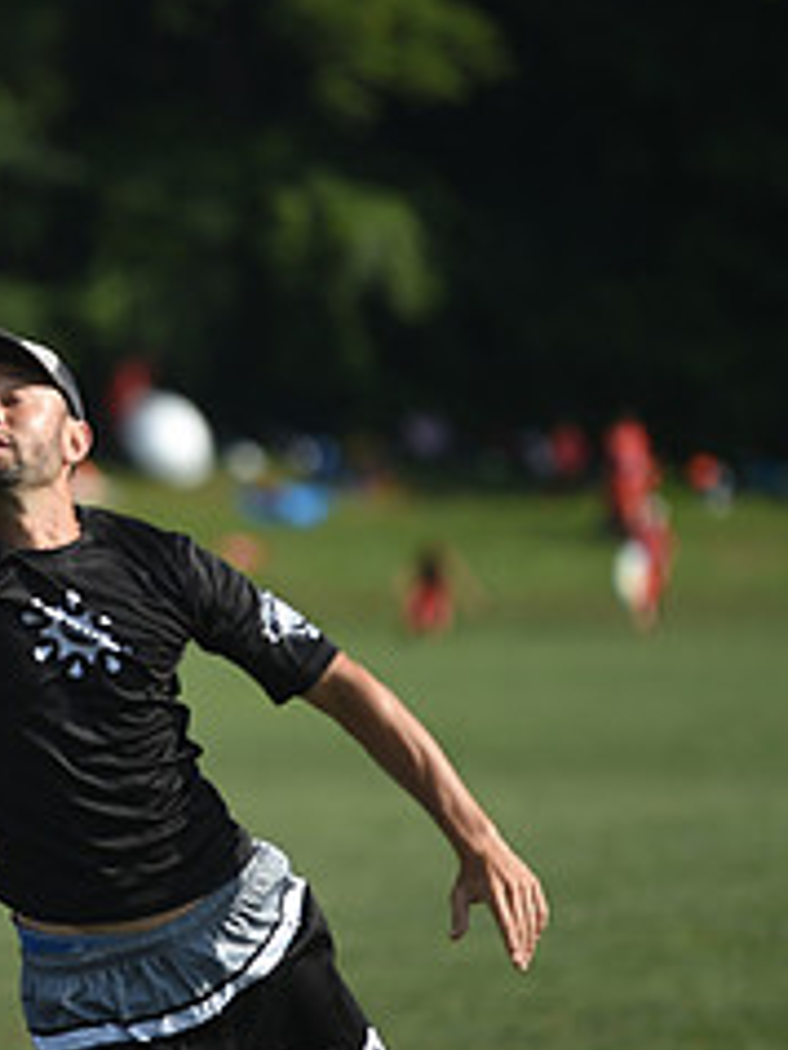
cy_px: 507
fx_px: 14222
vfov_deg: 4.2
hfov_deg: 3.2
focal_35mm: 469
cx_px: -53
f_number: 3.2
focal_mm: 200
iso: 100
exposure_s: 1/1600
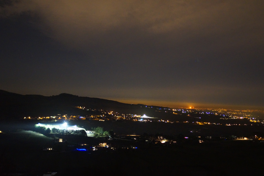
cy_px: 88
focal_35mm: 52
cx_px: 132
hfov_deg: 37.9
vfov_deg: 25.7
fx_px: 385
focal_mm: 35
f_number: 2.8
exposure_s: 1/1.6
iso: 3200
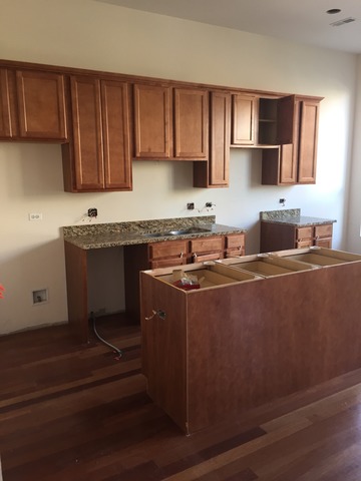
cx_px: 180
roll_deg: +0.4
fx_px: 403
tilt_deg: -8.2
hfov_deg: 48.2
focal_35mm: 29
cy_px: 240
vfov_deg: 61.7
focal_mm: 4.15
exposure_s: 1/30
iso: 64
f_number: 2.2
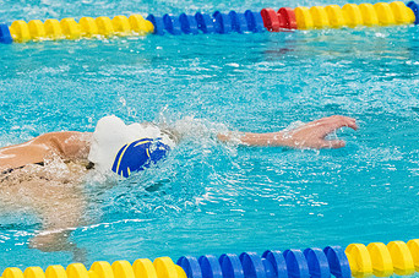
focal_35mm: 343
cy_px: 97
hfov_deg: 6.0
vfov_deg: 4.0
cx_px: 121
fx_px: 3986
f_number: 4.5
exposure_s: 1/1250
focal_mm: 135
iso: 8000
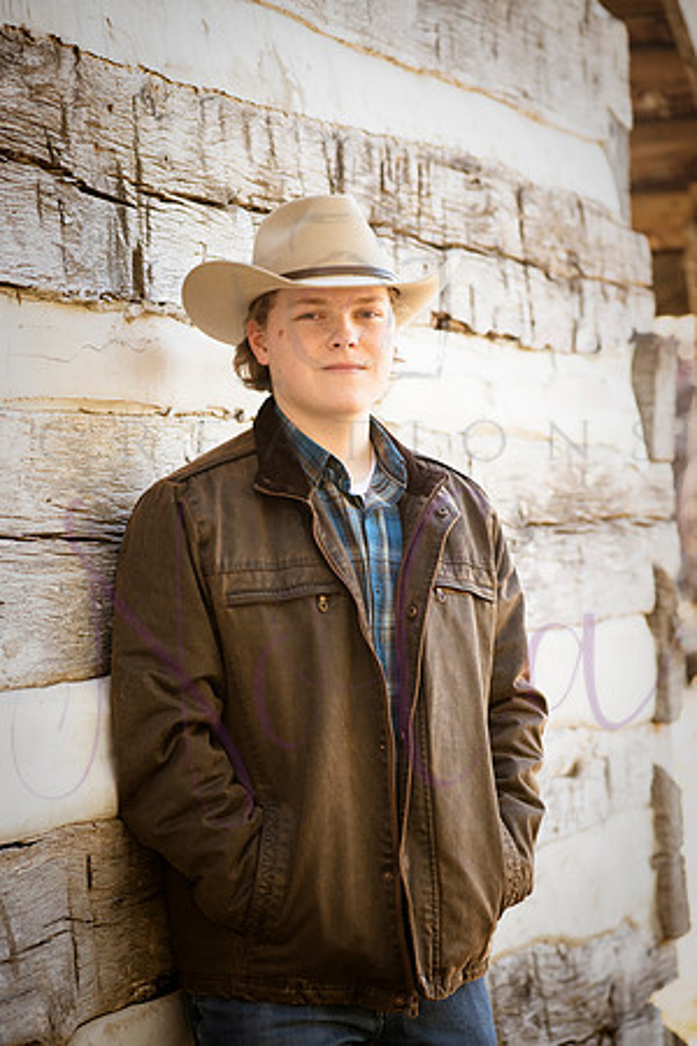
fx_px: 3252
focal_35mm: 112
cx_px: 348
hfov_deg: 12.2
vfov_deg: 18.3
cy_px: 523
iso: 800
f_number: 5
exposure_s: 1/500
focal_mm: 112
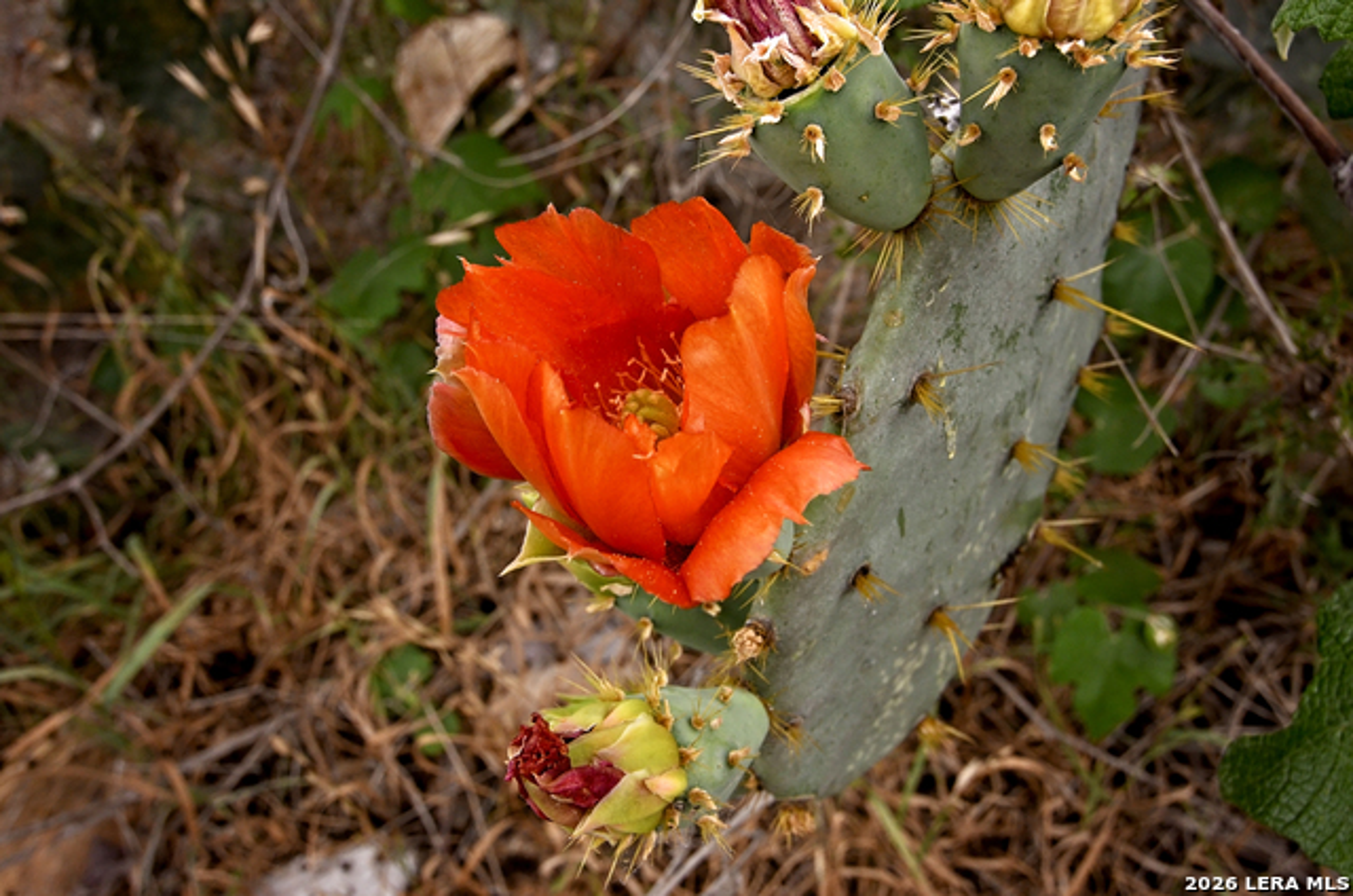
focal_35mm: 36
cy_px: 448
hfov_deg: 53.2
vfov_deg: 36.7
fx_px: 1350
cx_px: 676
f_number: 8
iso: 400
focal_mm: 24
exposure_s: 1/400
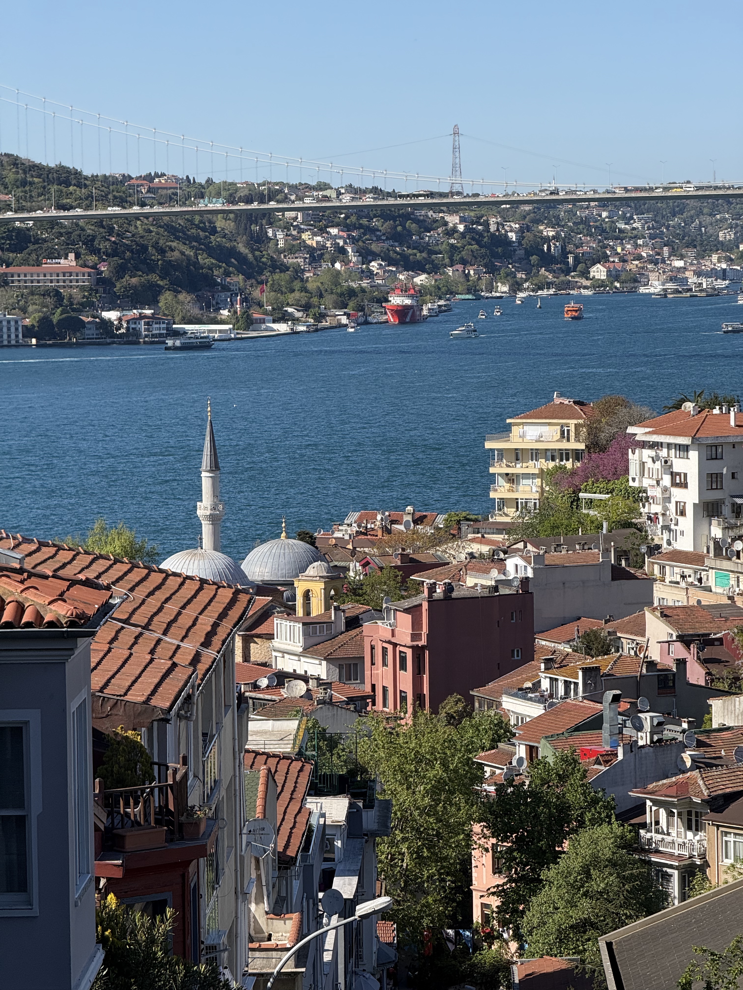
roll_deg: +0.3
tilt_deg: -4.0
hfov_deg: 12.3
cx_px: 372
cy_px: 495
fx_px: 3434
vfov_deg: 16.4
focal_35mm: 120
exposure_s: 1/1513
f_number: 2.8
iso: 64
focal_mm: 15.66
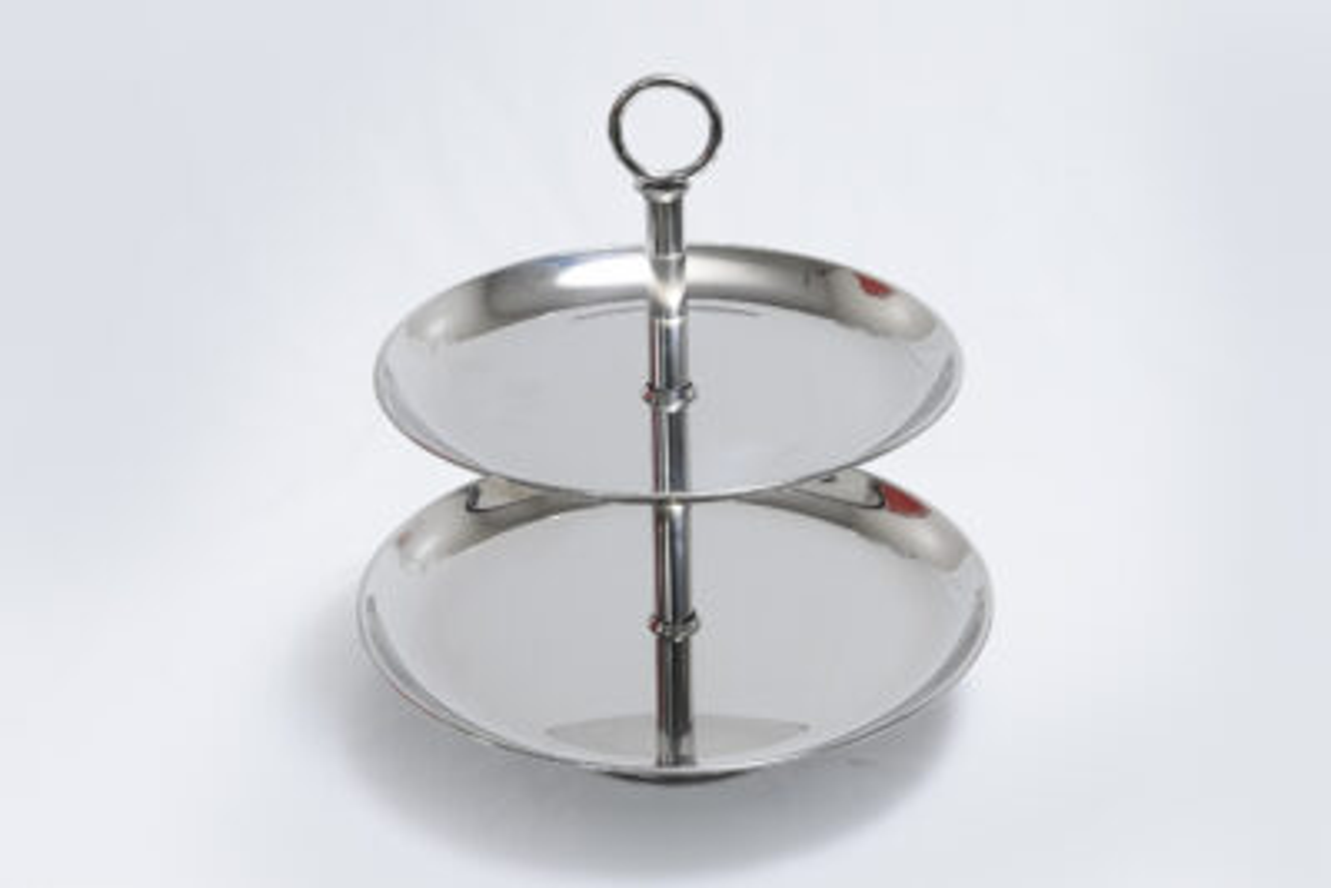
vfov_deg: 18.9
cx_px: 666
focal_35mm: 72
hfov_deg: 28.1
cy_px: 444
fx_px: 2663
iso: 3200
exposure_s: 1/125
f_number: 10
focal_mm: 48
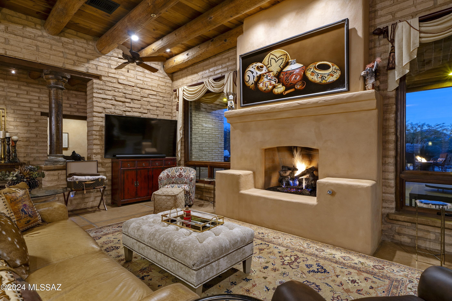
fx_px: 226
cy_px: 150
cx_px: 226
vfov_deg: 67.4
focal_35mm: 18
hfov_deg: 90.0
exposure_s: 1.6
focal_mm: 18
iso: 200
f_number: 9
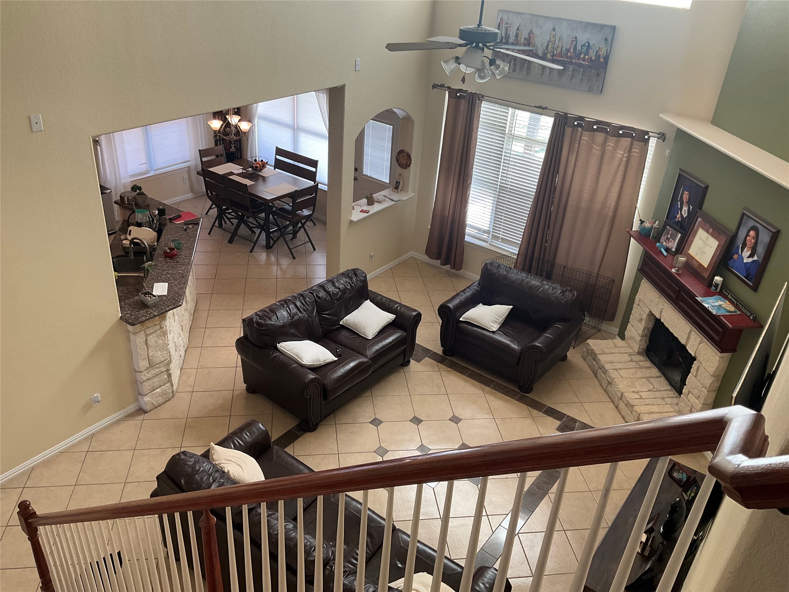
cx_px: 394
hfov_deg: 61.7
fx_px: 661
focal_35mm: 29
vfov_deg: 48.2
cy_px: 296
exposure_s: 1/60
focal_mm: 3
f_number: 1.8
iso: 64
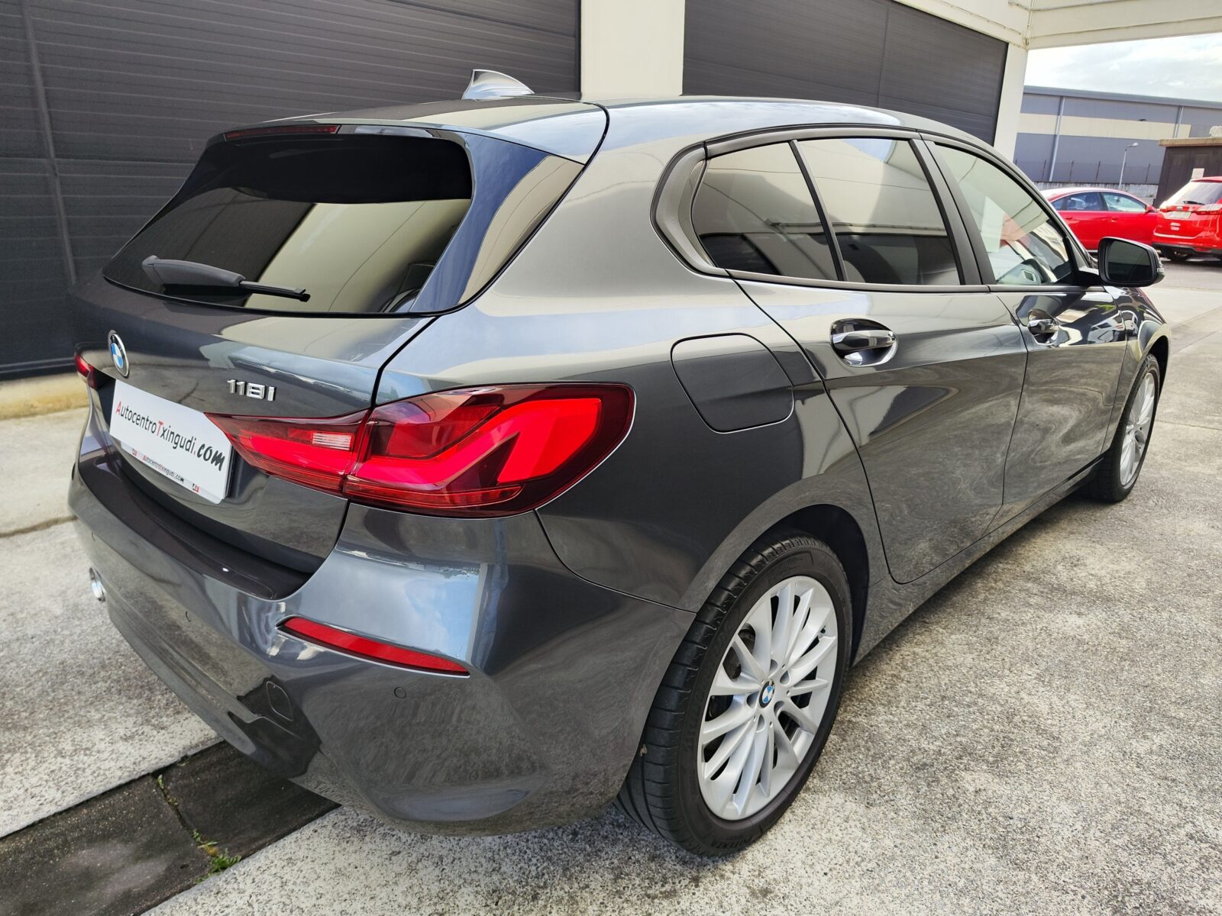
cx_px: 611
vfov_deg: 58.9
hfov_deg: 73.9
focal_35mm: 23
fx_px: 812
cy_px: 458
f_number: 1.69
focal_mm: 7.01
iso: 50
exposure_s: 1/301
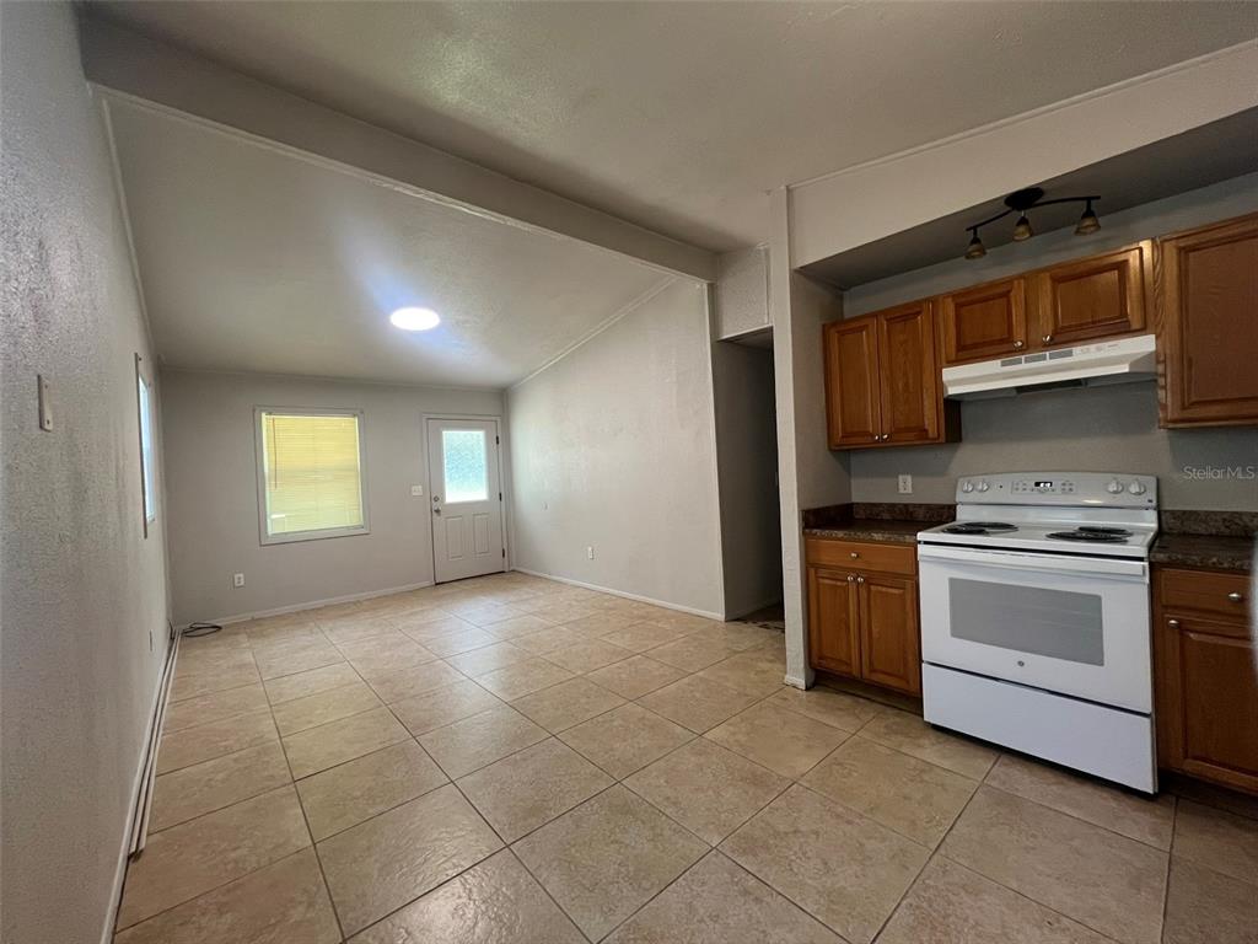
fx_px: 472
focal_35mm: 13
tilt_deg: -0.3
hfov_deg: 106.2
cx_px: 629
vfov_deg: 89.9
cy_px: 472
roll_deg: +3.4
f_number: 1.8
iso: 125
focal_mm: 1.57
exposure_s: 1/60
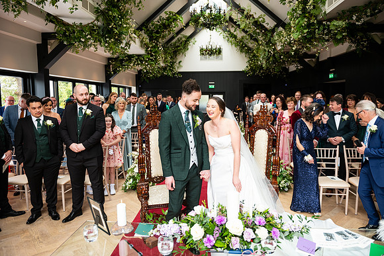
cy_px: 128
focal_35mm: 24
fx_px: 256
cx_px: 192
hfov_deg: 73.7
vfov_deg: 53.2
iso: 400
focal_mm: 24
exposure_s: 1/200
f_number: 3.5
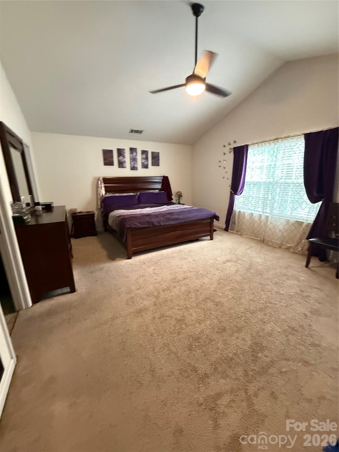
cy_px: 226
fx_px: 183
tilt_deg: -14.6
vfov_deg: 102.1
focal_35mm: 14
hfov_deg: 85.7
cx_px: 170
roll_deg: +3.0
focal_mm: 2.22
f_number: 2.2
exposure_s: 1/60
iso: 800
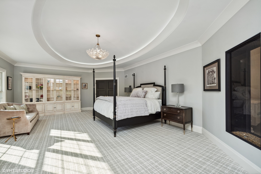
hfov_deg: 104.2
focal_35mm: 14
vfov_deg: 81.3
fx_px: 102
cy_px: 87
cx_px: 130
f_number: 8
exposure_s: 1/100
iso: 200
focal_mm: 14
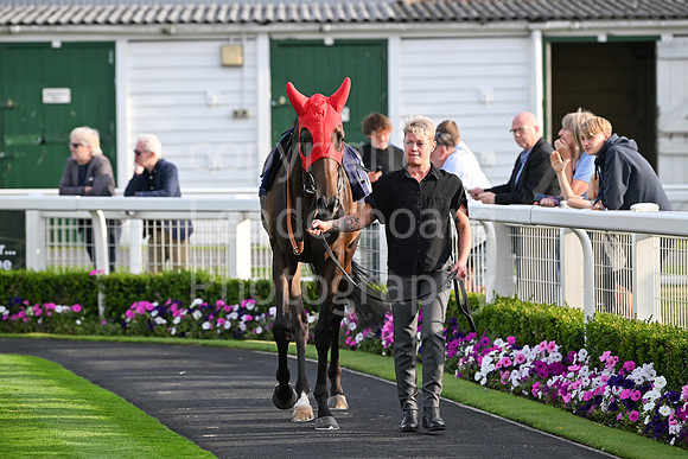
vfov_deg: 6.9
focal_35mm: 200
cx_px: 344
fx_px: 3823
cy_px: 230
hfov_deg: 10.3
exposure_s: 1/2500
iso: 1000
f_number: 4.5
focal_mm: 200
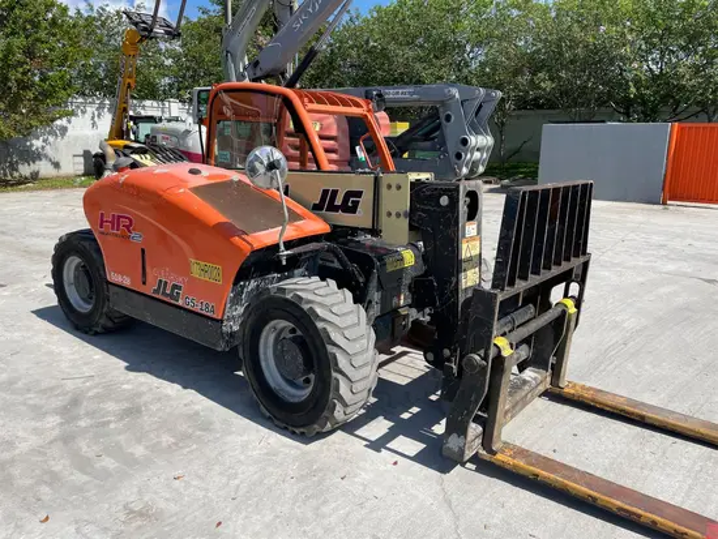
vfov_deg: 53.1
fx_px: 540
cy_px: 270
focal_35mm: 26
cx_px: 359
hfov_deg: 67.3
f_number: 1.6
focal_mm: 4.2
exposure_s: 1/3125
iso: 32
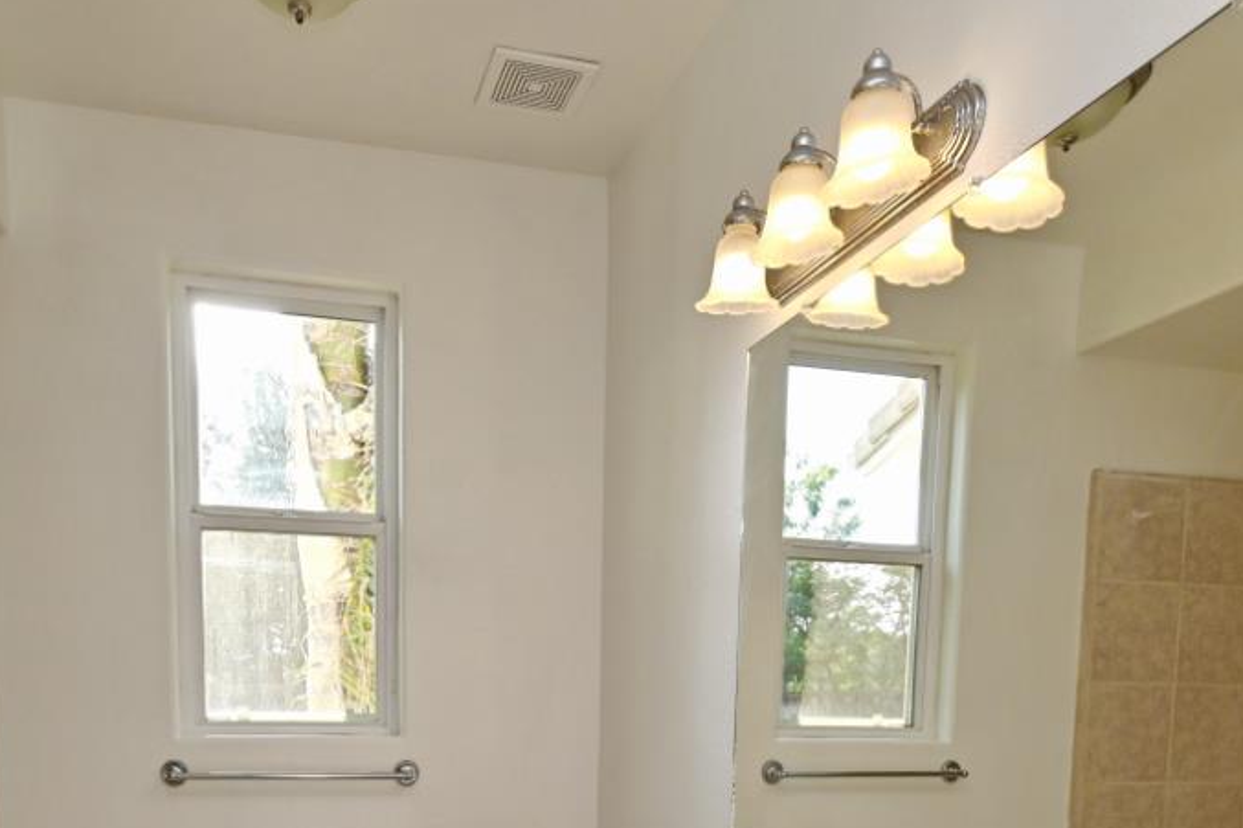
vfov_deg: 38.0
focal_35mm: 31
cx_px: 514
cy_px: 817
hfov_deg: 59.9
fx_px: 1070
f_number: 5.6
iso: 200
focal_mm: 14
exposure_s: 1/125
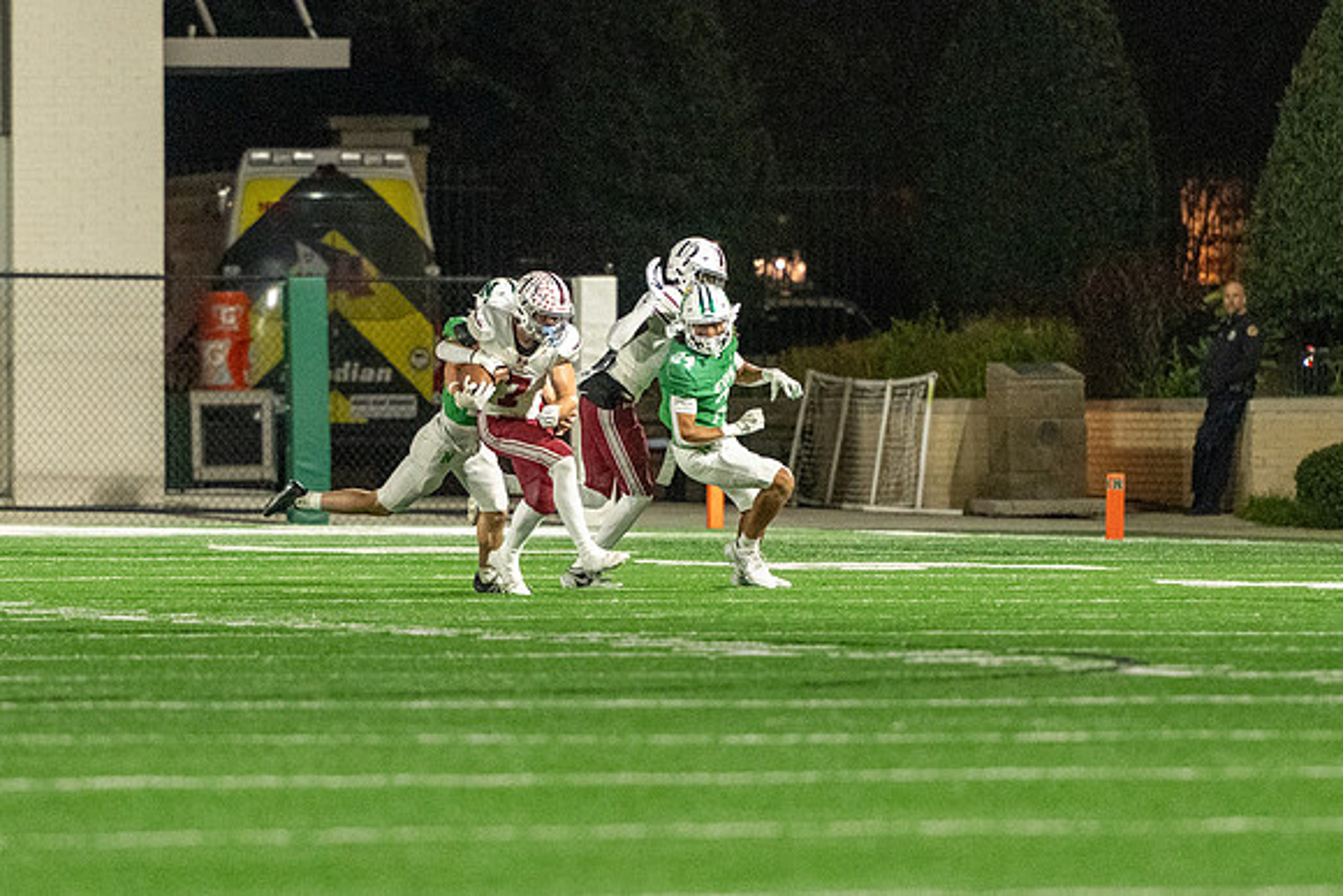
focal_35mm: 434
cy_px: 496
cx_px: 515
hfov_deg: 4.7
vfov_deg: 3.2
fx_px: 16190
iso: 5600
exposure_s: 1/800
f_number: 2.8
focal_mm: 200
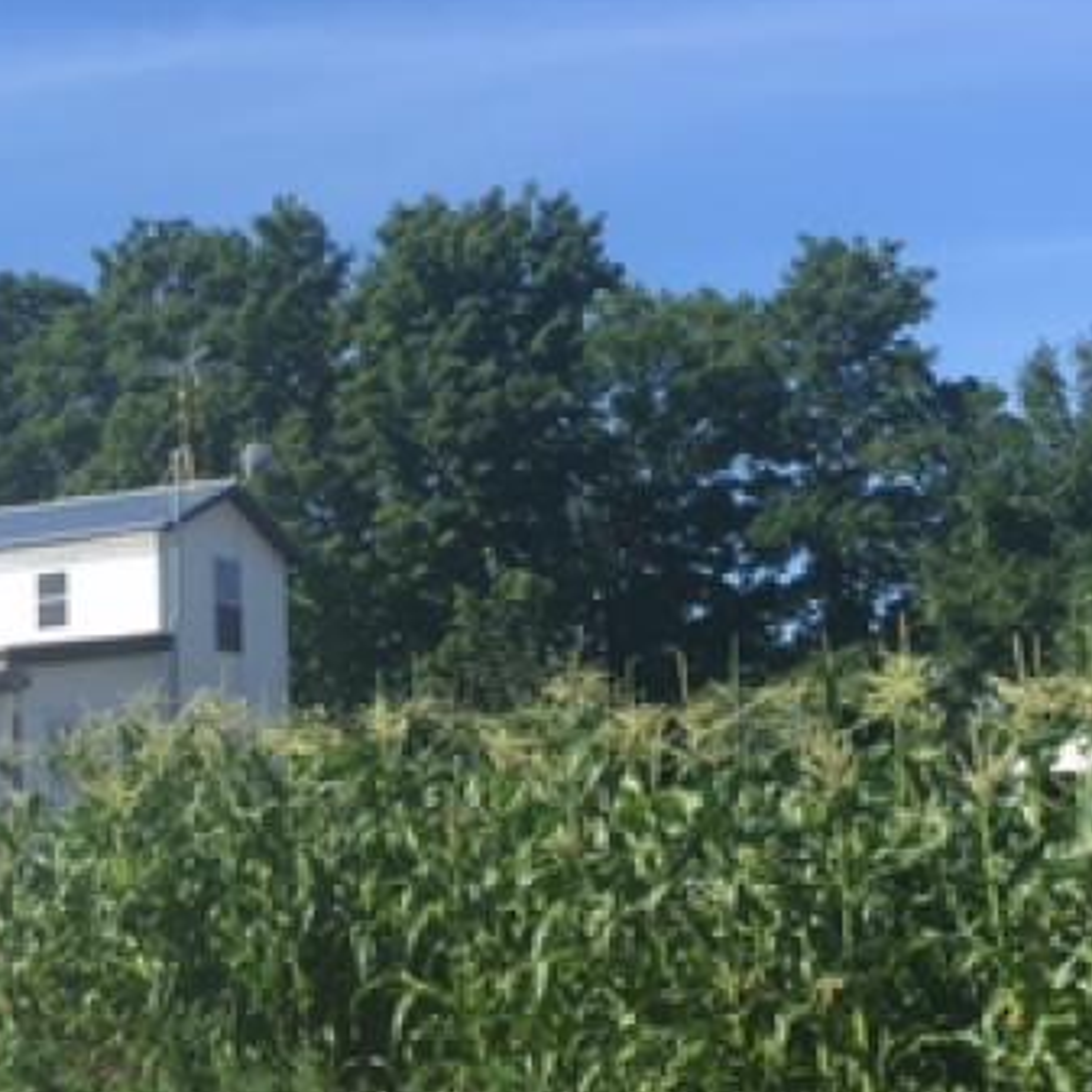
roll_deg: +1.4
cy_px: 651
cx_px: 376
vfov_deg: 22.2
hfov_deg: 22.1
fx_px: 2784
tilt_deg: +7.7
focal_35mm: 78
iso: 25
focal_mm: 4.15
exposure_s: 1/1068
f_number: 2.2
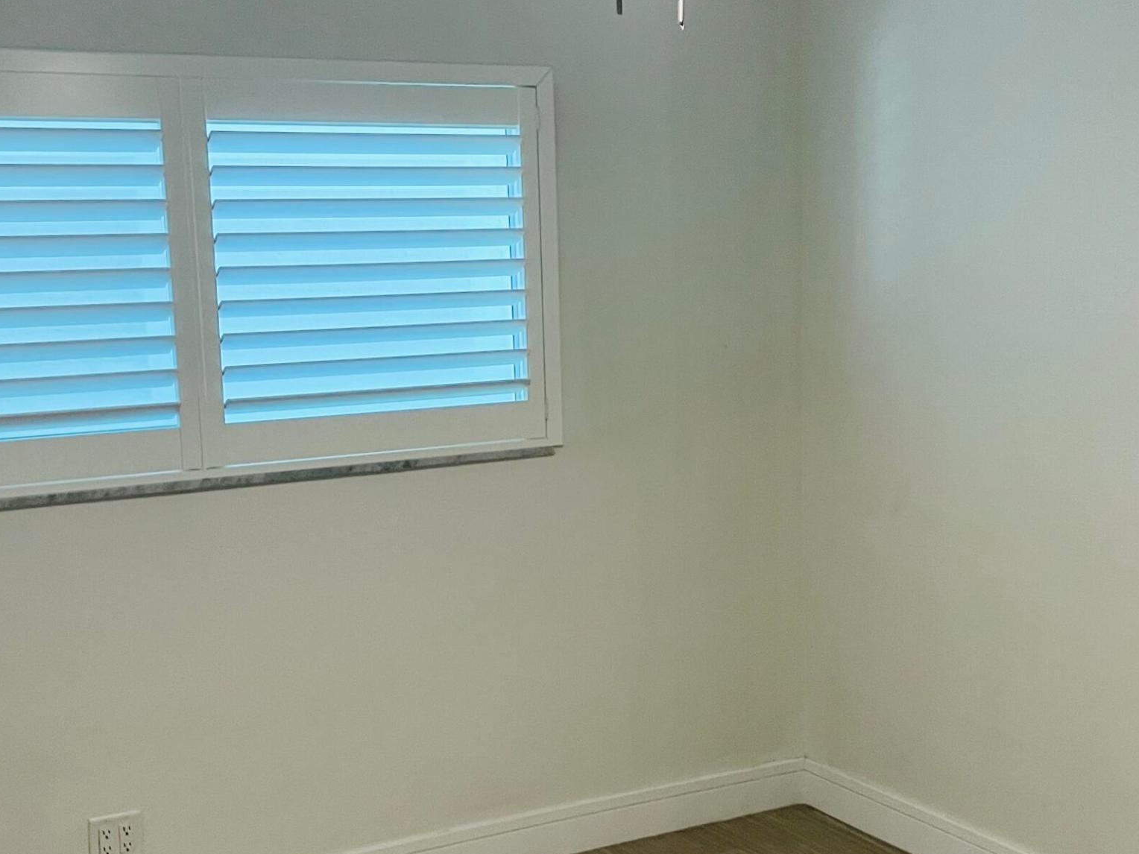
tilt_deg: -9.3
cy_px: 490
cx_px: 577
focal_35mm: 49
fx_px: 1612
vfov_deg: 29.6
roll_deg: +3.1
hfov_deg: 38.9
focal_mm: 4.2
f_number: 1.6
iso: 100
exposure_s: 1/60
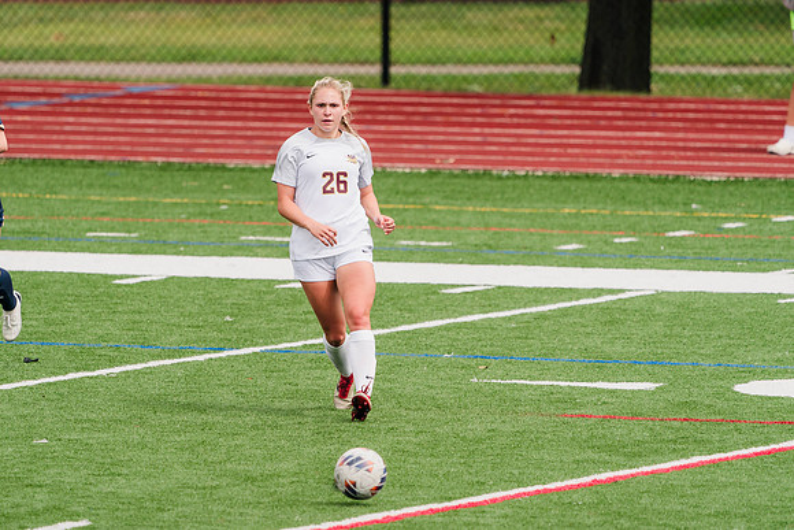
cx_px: 324
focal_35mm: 711
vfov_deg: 1.9
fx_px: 15675
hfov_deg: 2.9
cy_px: 229
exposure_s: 1/1600
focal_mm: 600
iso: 500
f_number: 6.3
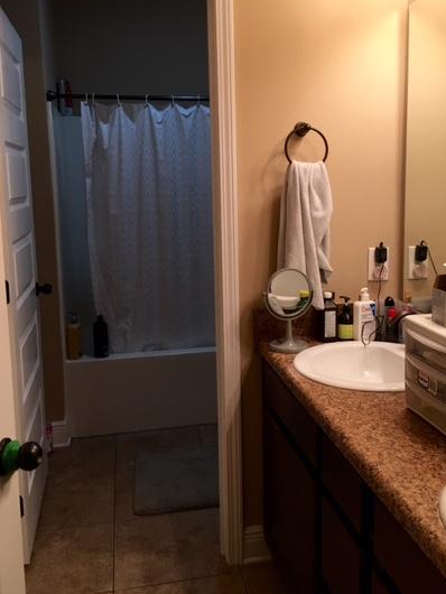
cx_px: 251
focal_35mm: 35
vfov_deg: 52.5
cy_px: 263
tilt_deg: -6.0
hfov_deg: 40.7
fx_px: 601
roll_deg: +0.7
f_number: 2.2
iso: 32
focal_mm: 4.15
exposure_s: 1/15
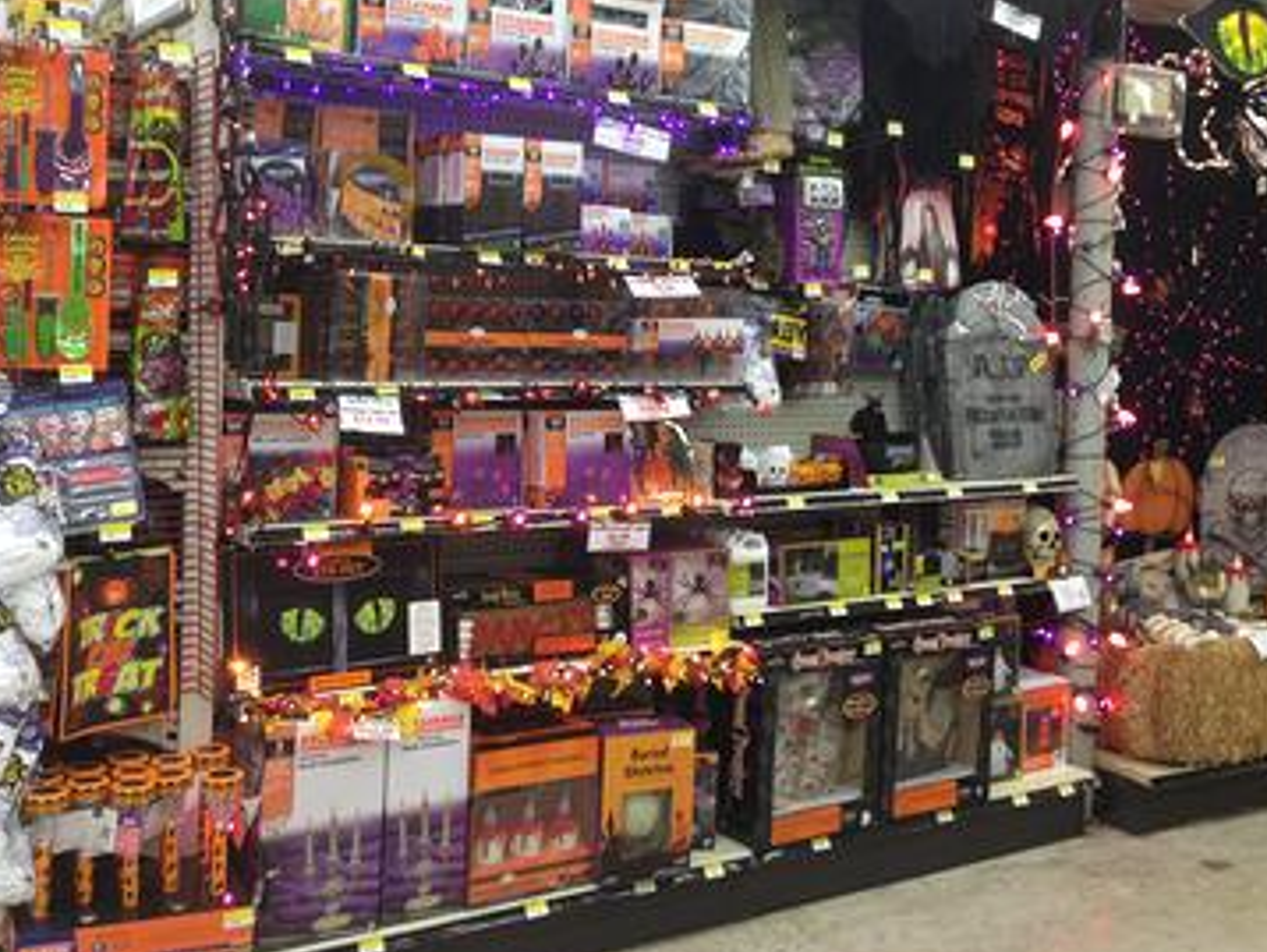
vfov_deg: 33.5
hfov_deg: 43.8
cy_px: 379
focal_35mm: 43
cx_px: 692
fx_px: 1575
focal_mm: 4.13
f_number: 2.4
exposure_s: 1/20
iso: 50
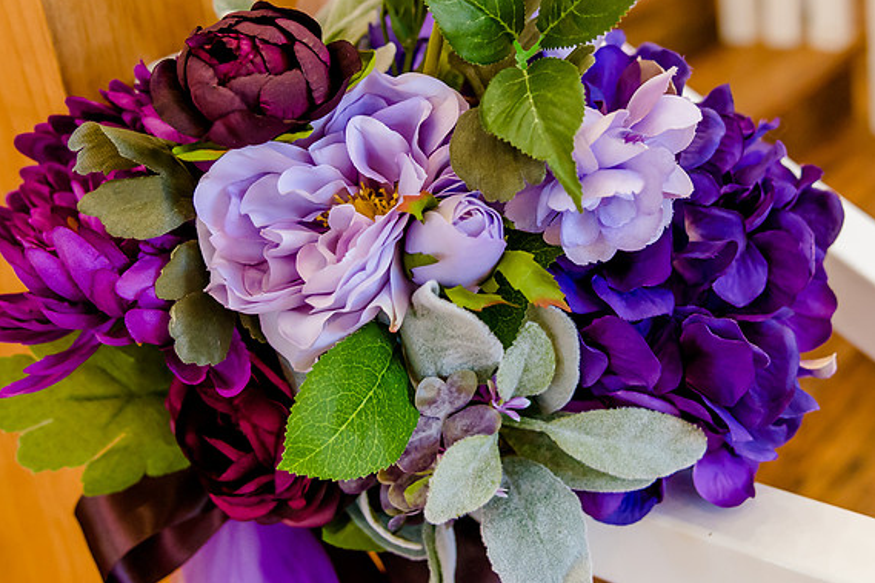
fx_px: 1361
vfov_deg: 24.0
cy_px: 168
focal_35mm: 56
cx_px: 516
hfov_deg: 35.5
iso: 1600
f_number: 4
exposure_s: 1/250
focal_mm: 32
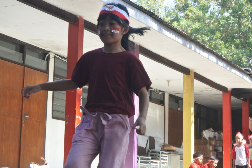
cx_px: 126
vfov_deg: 16.9
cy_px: 84
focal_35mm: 81
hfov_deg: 25.1
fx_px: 567
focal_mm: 30
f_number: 7.1
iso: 800
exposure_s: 1/250
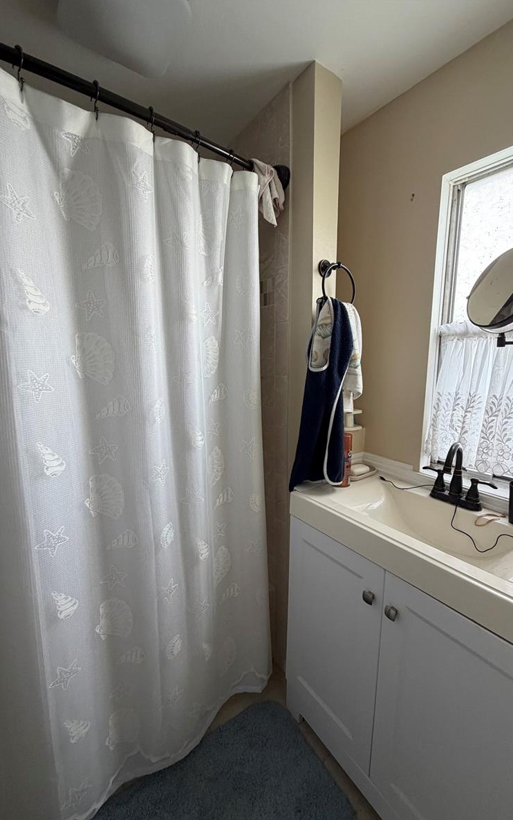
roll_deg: -1.4
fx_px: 336
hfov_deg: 74.8
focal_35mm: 15
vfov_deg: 101.5
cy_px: 412
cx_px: 268
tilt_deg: -9.8
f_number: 2.2
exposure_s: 1/121
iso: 200
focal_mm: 2.22
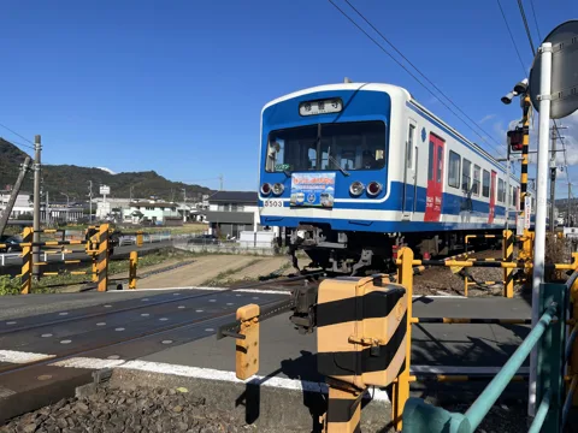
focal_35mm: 26
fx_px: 434
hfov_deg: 67.3
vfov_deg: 53.1
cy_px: 216
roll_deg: -1.5
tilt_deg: +0.2
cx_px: 289
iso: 32
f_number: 1.6
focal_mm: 4.2
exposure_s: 1/4651
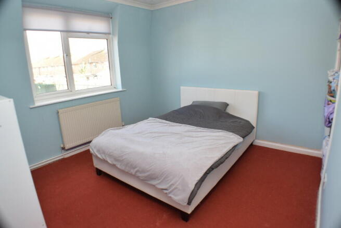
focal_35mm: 27
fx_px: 256
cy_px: 114
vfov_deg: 48.0
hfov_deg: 67.4
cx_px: 170
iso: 400
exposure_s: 1/125
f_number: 5.6
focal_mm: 18
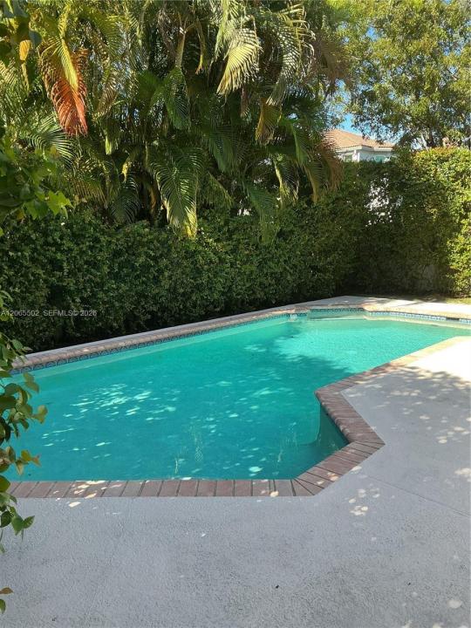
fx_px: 526
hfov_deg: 48.2
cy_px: 314
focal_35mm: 29
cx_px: 236
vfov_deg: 61.7
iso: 20
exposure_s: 1/239
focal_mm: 3
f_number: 1.8
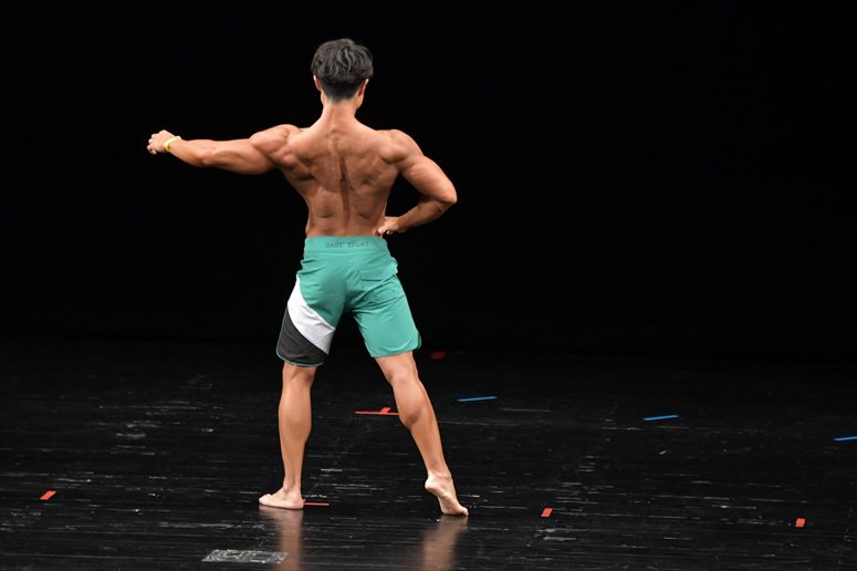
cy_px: 286
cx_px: 428
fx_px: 6781
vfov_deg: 4.8
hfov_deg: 7.2
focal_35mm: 285
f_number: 5.6
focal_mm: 190
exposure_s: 1/400
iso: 3200
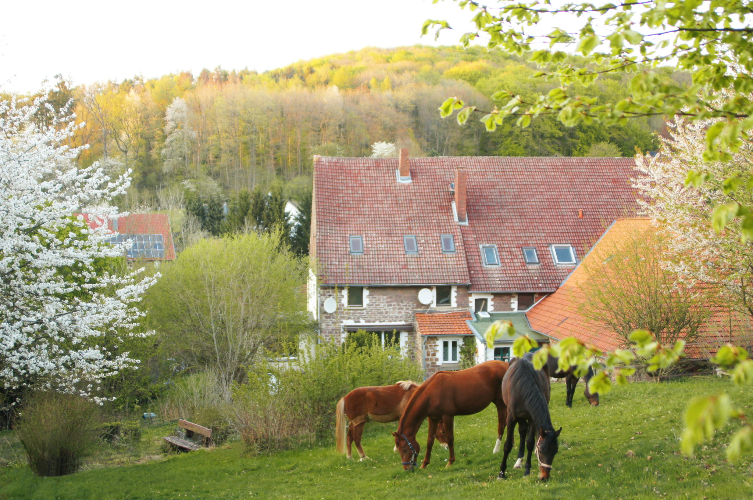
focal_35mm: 42
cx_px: 376
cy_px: 250
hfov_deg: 46.4
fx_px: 878
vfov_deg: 31.8
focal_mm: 28
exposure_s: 1/50
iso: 320
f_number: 4
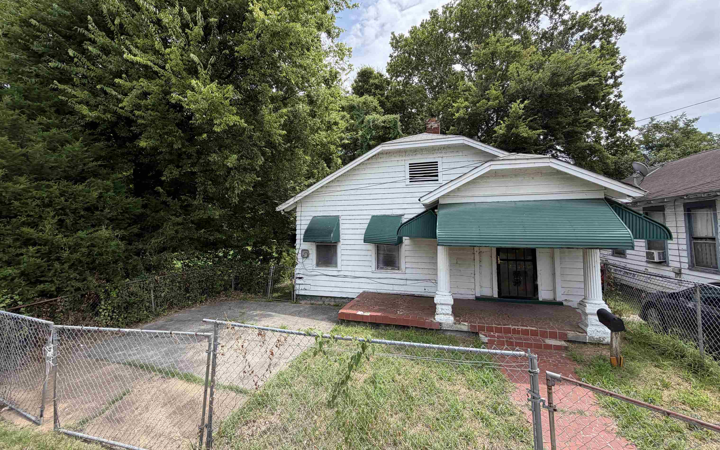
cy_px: 207
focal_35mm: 15
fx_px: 294
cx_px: 356
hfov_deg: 101.5
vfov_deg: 74.7
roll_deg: +0.0
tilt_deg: +3.6
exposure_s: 1/770
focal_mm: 2.22
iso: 32
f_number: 2.2
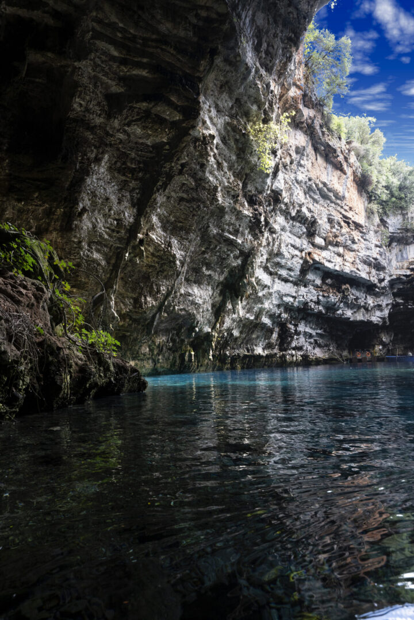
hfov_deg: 53.1
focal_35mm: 24
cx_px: 207
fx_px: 414
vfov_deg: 73.7
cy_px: 310
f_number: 6.3
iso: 500
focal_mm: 24
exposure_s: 1/100
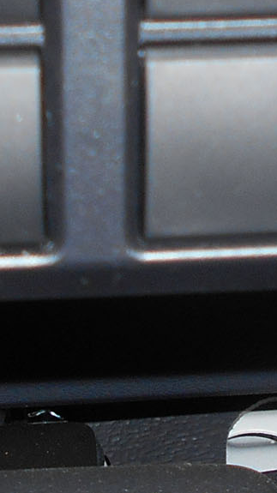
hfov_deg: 14.5
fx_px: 1072
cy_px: -9
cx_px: 281
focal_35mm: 82
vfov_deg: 24.6
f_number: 3.2
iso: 80
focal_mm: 4.6
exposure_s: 1/25
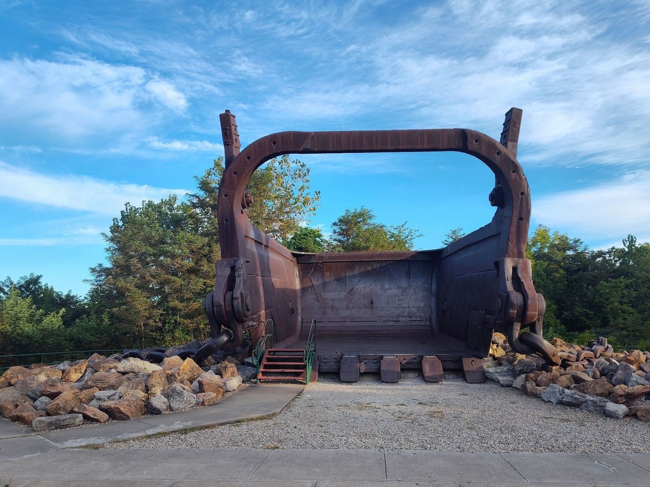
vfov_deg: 49.4
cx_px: 340
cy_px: 292
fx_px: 526
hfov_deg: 63.4
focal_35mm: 28
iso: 100
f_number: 1.8
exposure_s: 1/528
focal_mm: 5.56
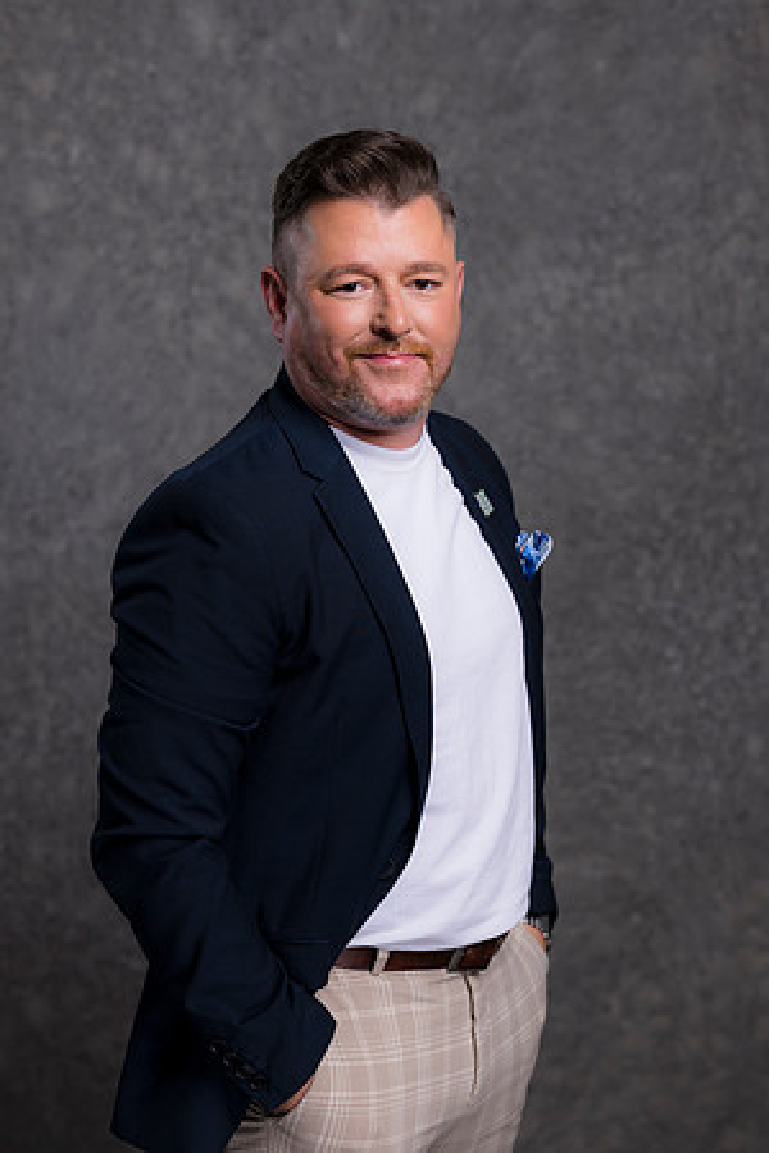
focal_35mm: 85
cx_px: 384
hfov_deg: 16.1
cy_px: 576
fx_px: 2723
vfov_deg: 23.9
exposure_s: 1/200
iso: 100
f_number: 5
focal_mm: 85
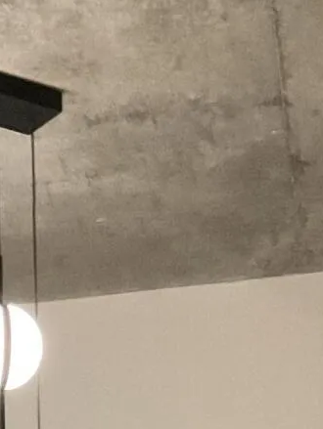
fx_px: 1640
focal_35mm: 132
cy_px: 906
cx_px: -34
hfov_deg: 11.1
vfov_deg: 12.7
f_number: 1.8
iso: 500
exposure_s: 1/24
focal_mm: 3
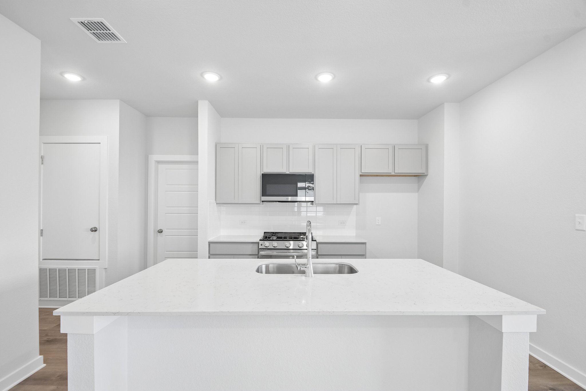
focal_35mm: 15
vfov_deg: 77.3
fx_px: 244
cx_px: 293
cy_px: 196
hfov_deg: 100.4
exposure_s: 1/15
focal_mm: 10
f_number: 8
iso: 400
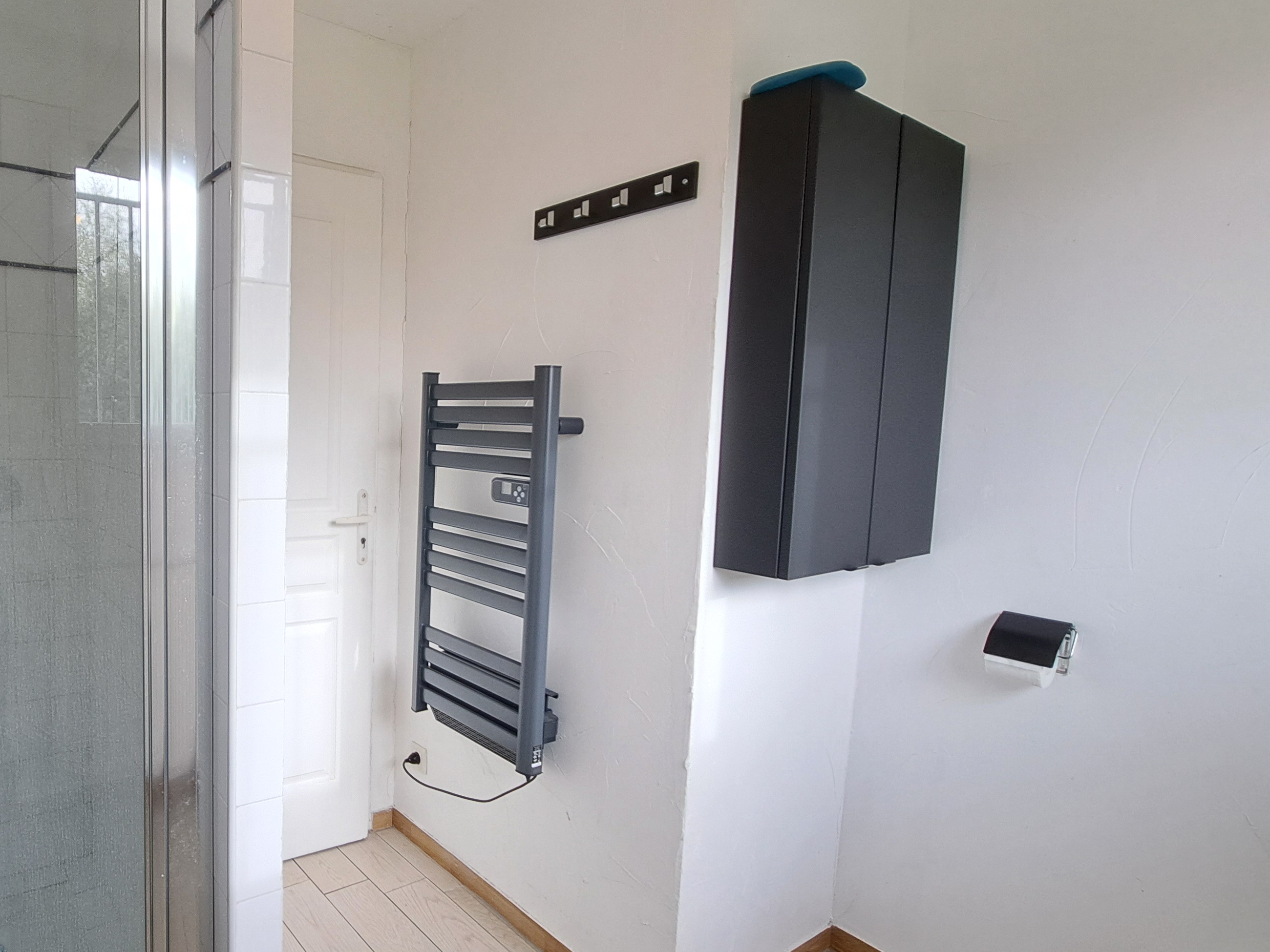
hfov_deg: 77.8
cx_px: 378
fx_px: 734
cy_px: 500
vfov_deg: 65.9
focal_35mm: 20
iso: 64
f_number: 2.2
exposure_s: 1/50
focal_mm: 1.74
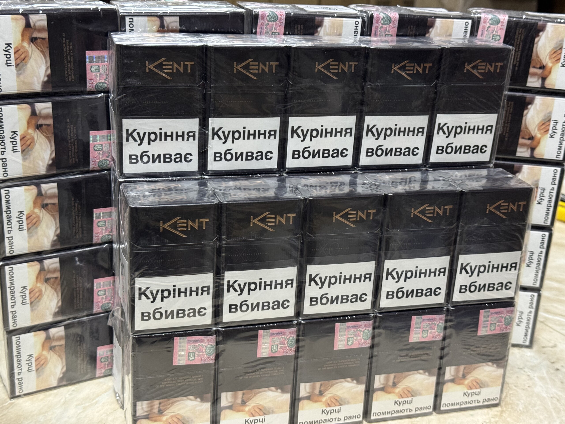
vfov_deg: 30.3
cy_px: 212
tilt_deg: -19.7
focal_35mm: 48
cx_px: 282
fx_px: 783
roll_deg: -0.1
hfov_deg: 39.7
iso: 250
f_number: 1.78
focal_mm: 6.76
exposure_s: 1/50
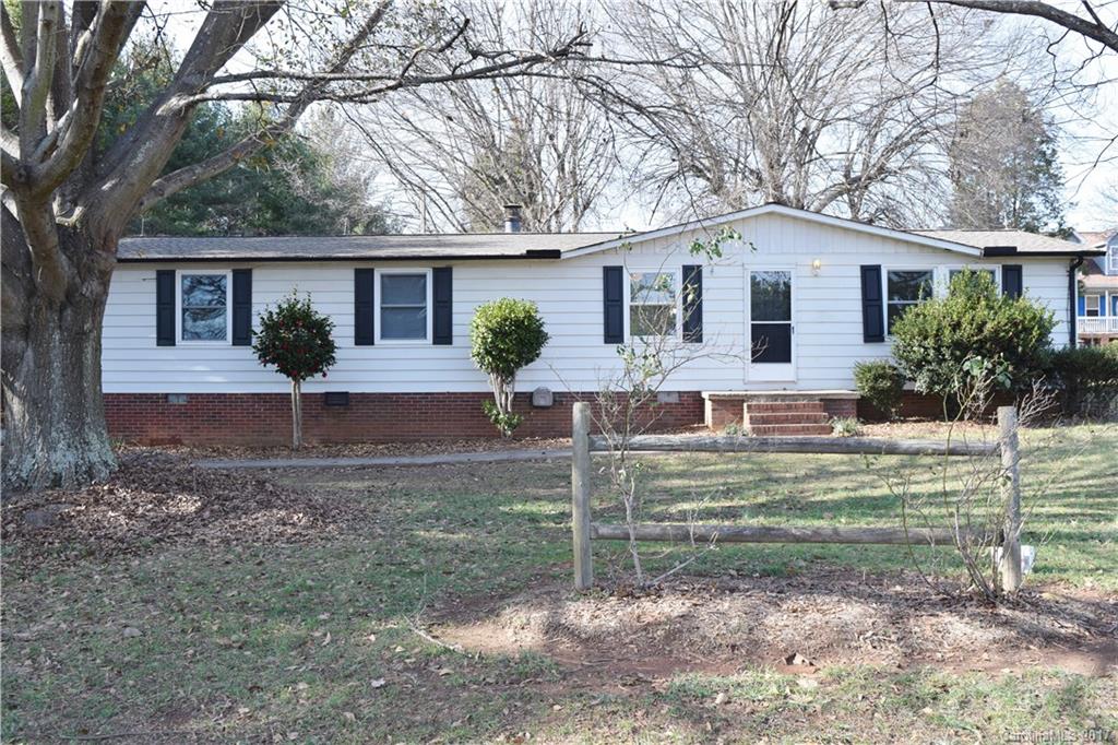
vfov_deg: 36.8
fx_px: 1118
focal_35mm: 36
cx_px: 559
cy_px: 372
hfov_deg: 53.1
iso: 400
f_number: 8
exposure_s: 1/250
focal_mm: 24
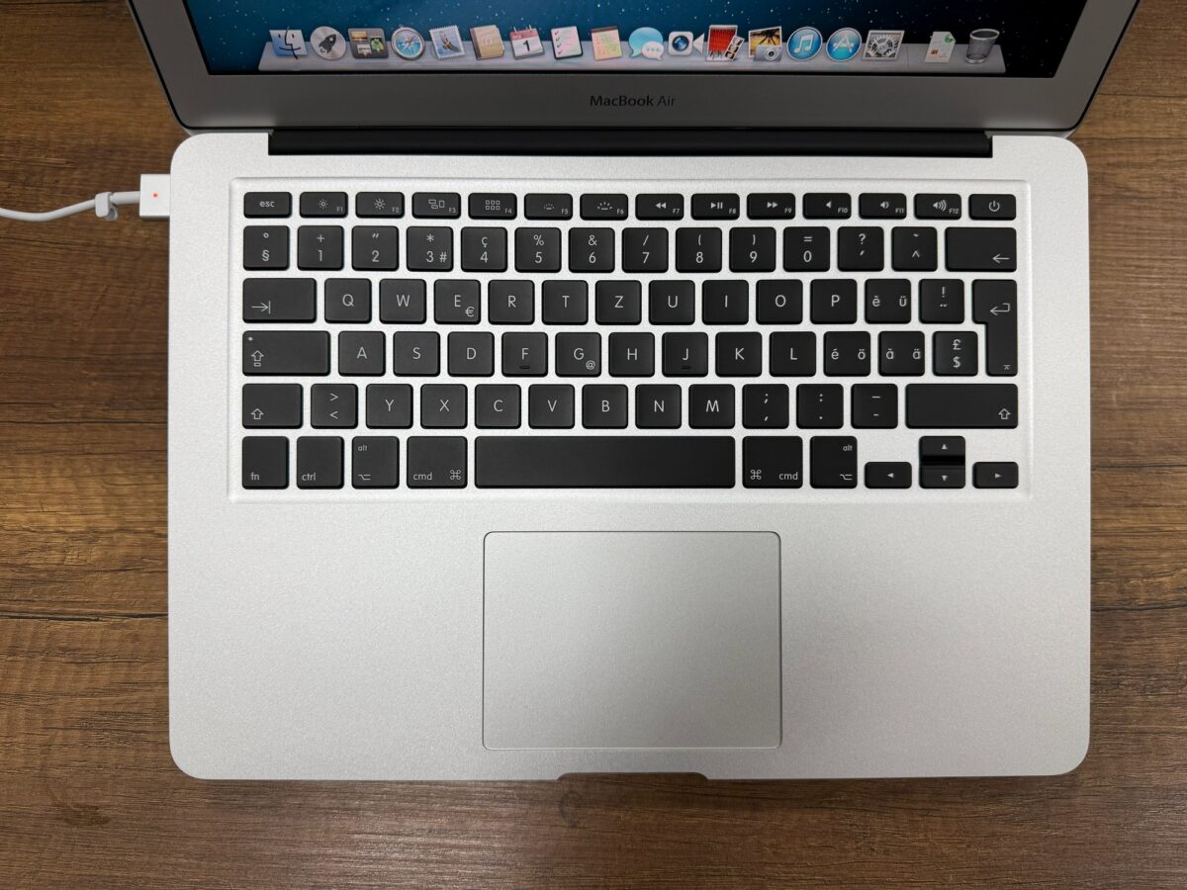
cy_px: 445
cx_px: 594
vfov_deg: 56.8
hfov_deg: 71.6
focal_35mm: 24
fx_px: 823
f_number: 1.78
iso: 80
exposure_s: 1/100
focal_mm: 6.76
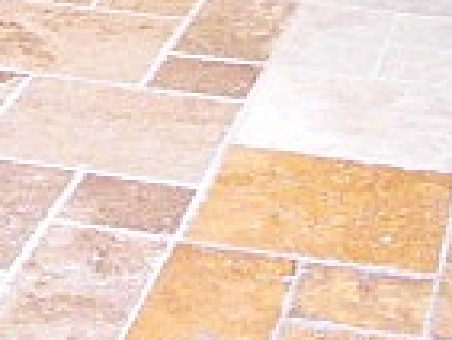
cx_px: 96
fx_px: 2130
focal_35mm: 163
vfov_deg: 8.5
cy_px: -407
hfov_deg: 12.1
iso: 800
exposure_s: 1/100
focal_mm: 6.3
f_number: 2.8
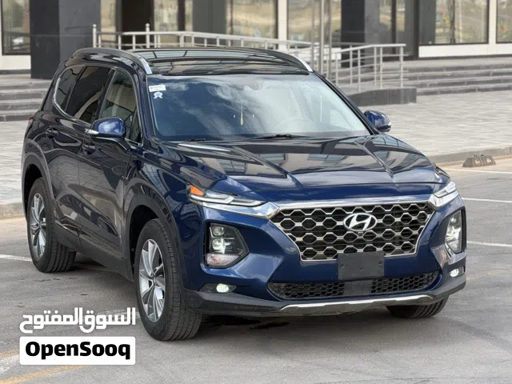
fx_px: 1139
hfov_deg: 25.3
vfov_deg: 19.1
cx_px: 256
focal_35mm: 77
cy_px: 192
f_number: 2.8
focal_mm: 9
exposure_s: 1/240
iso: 25
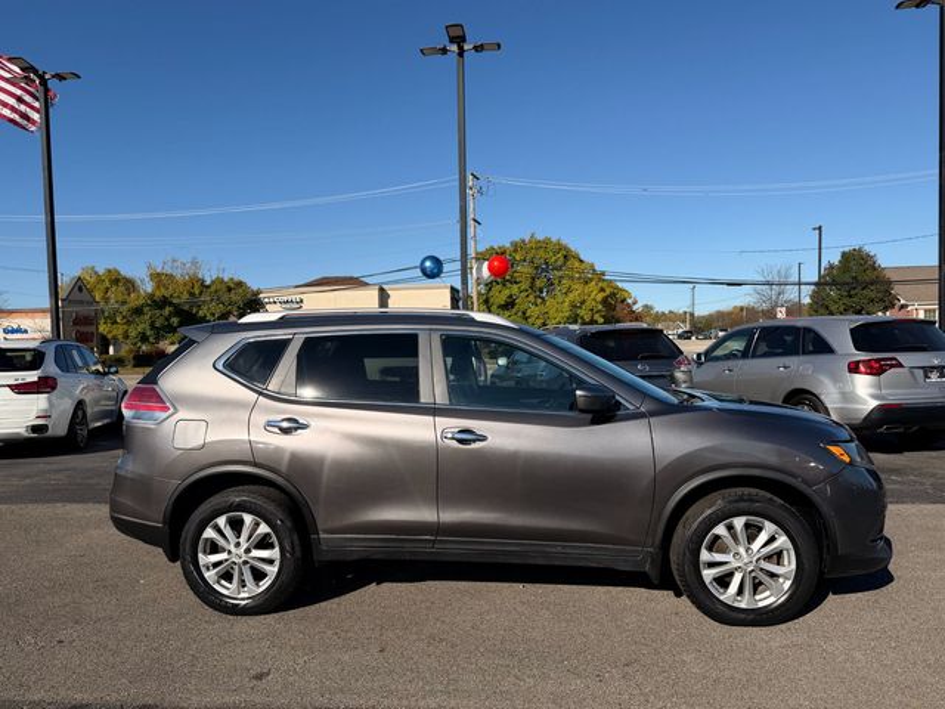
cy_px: 354
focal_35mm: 24
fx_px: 655
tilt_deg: -1.3
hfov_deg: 71.6
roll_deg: +1.9
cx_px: 472
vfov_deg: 56.8
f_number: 1.78
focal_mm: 6.76
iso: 80
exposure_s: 1/6711
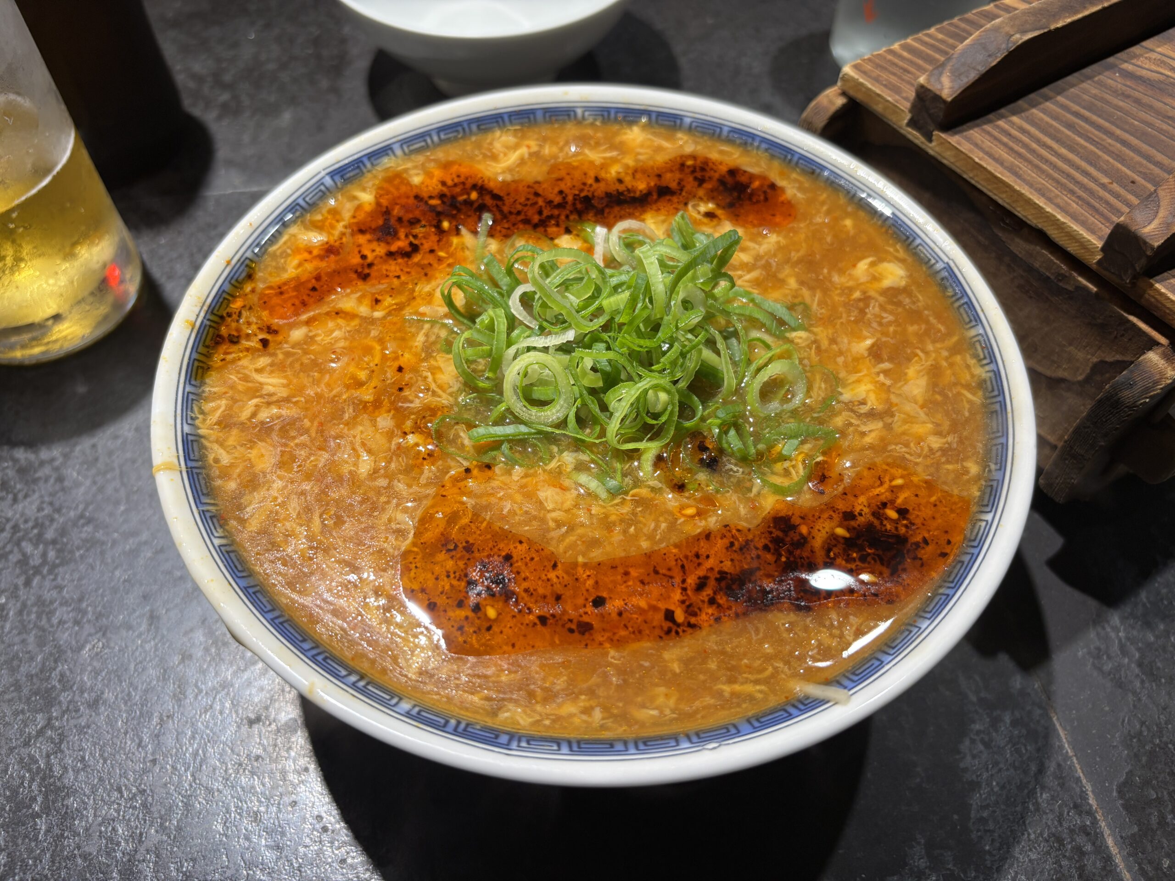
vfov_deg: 53.1
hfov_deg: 67.3
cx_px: 588
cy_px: 440
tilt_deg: -55.9
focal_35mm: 26
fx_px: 883
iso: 64
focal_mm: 5.96
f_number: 1.6
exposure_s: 1/100
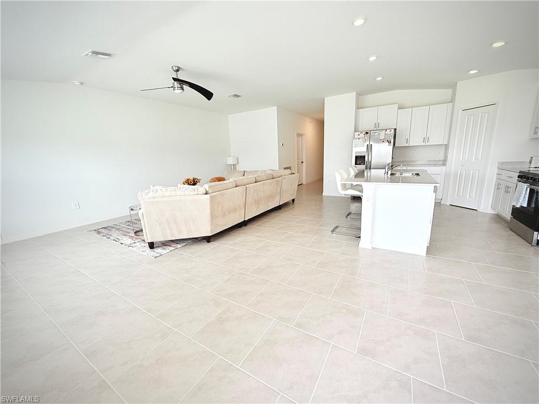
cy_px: 202
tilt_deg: -11.6
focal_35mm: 14
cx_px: 270
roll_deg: +2.1
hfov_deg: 102.1
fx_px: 218
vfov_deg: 85.7
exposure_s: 1/127
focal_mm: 2.22
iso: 50
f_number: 2.2
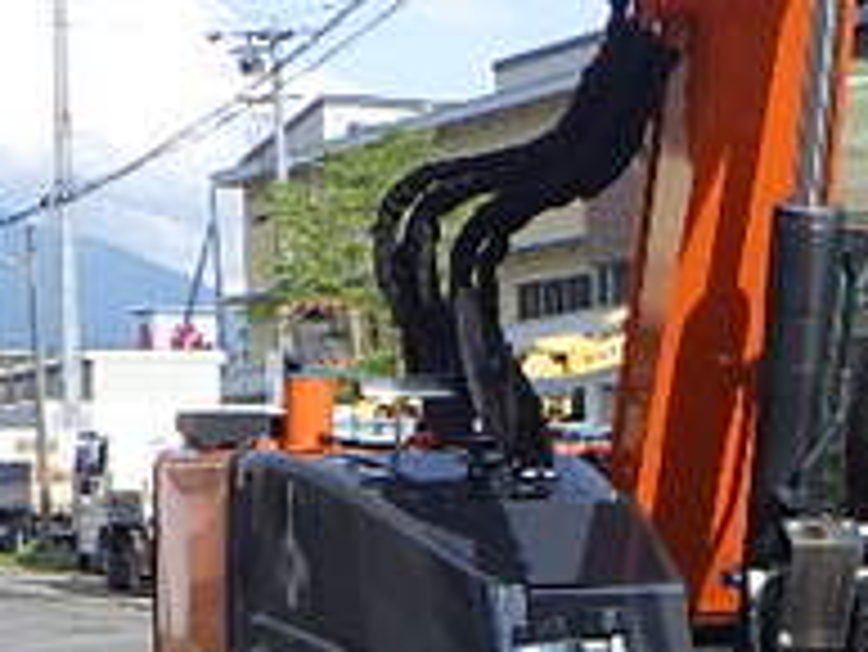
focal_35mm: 142
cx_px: 1304
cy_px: 897
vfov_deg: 10.2
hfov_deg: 13.1
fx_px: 3563
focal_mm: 5
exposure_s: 1/640
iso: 125
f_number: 4.2
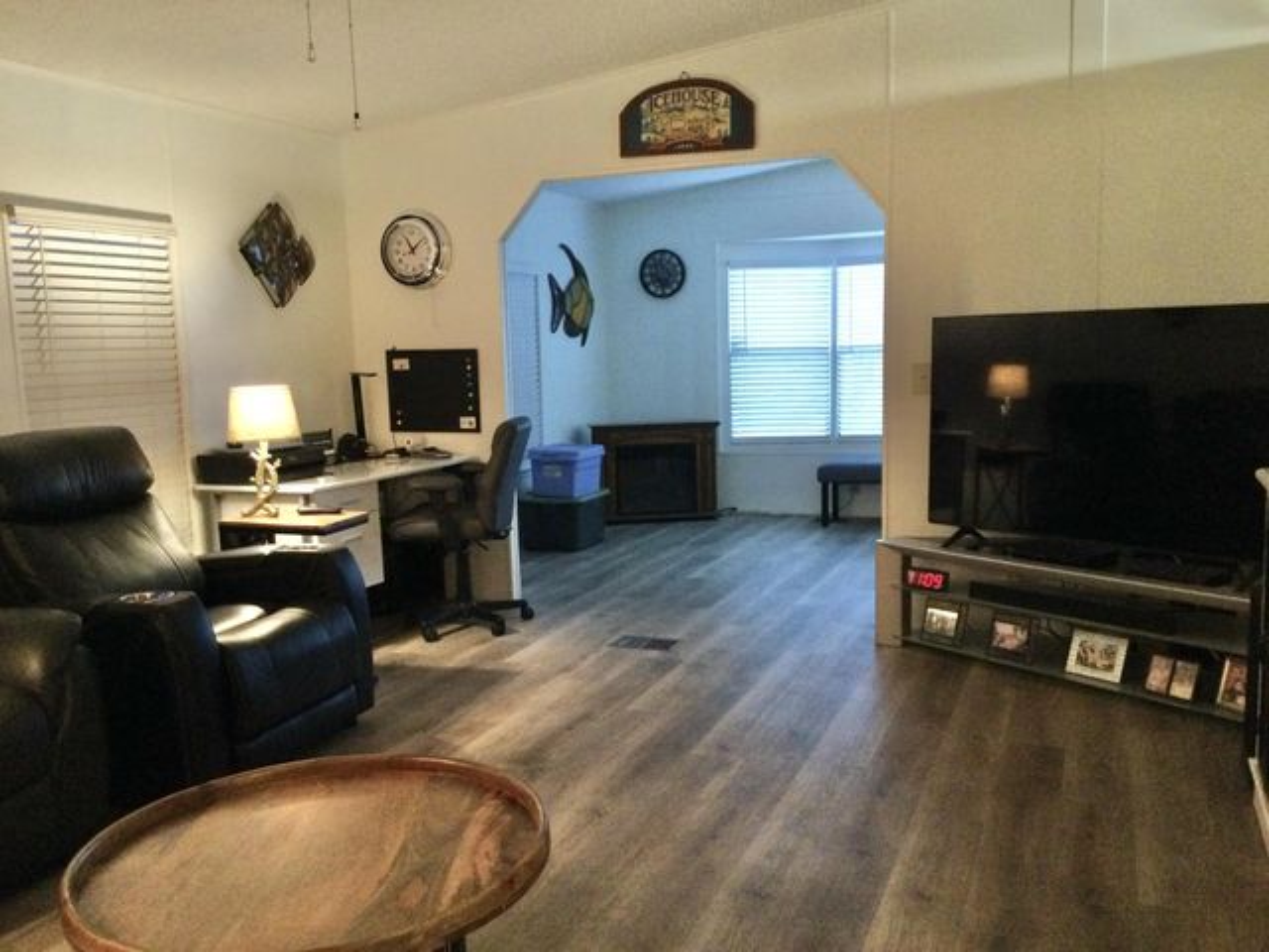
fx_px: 1136
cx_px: 634
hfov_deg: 58.4
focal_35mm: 31
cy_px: 476
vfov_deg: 45.4
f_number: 2.4
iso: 400
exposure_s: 1/15
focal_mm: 3.3
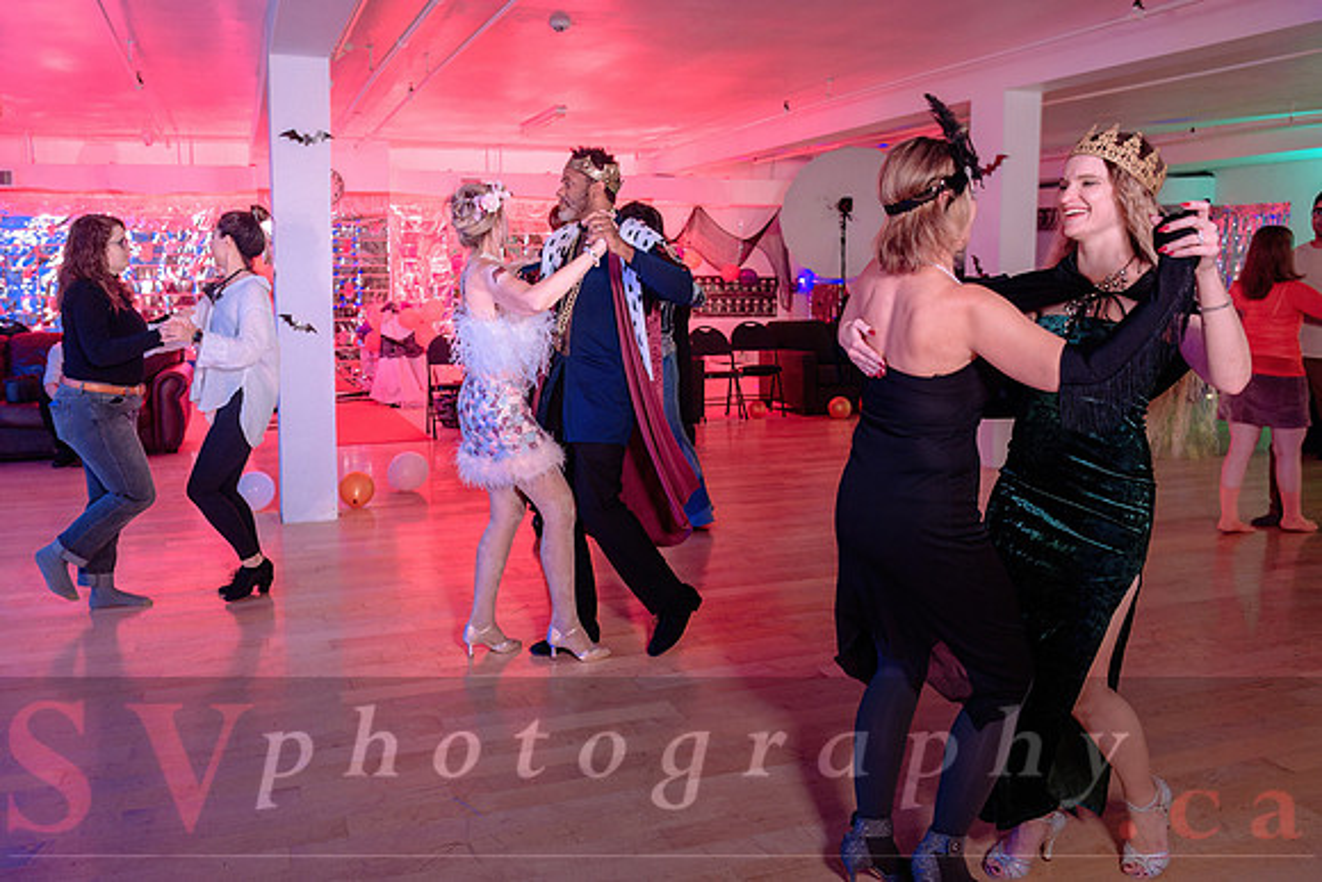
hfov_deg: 62.2
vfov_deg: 43.9
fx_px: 1091
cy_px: 378
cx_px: 567
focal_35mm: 30
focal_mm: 26
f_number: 2.8
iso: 800
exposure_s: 1/100
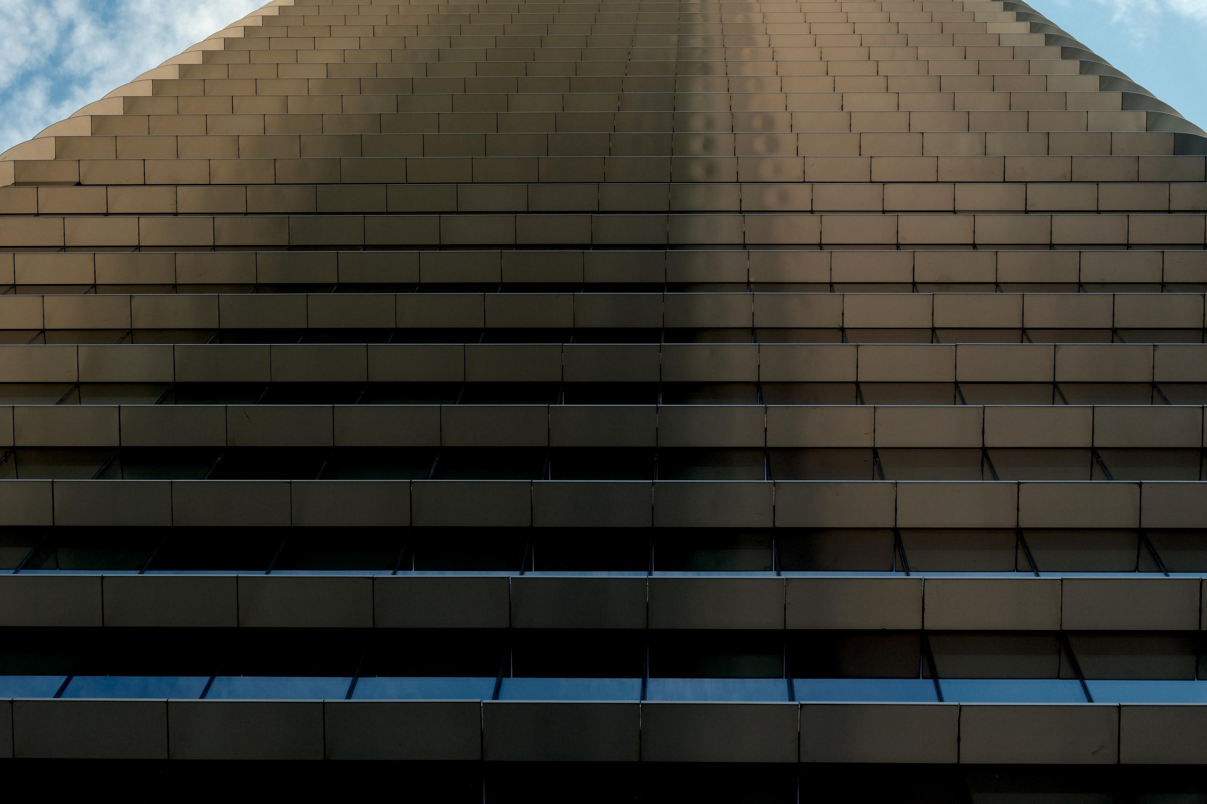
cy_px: 402
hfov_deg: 27.0
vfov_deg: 18.2
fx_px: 2514
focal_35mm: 75
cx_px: 604
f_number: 9
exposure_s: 1/250
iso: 320
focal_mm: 50
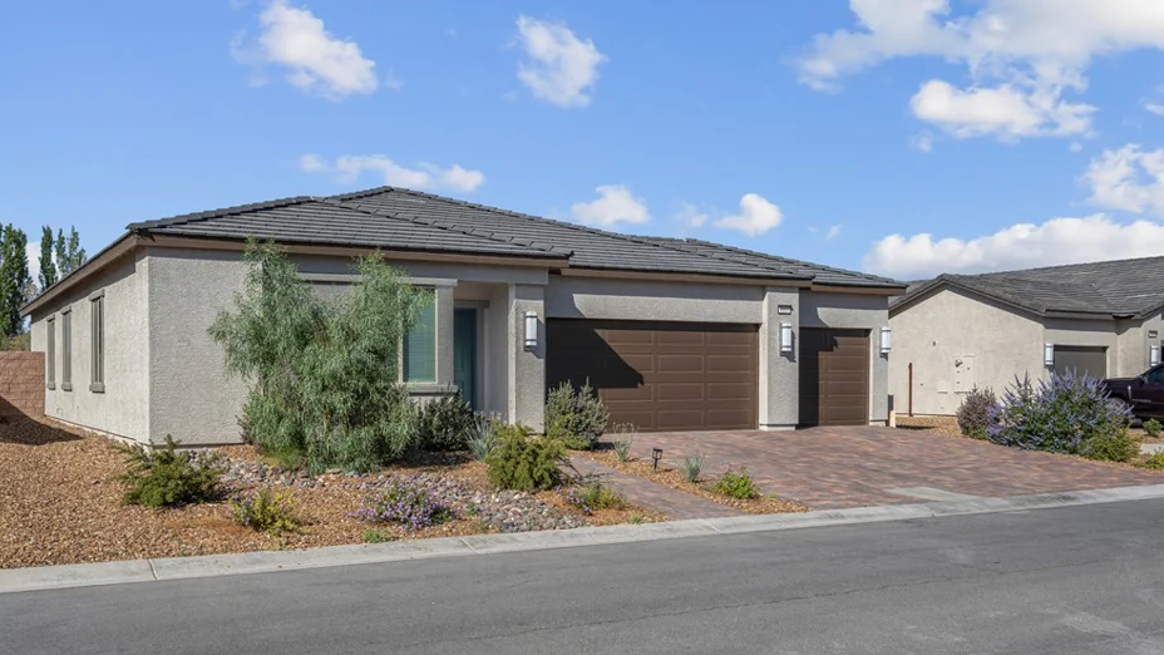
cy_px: 346
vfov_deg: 32.0
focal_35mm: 37
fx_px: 1142
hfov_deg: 54.0
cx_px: 595
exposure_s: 1/320
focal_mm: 32
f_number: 9
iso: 100
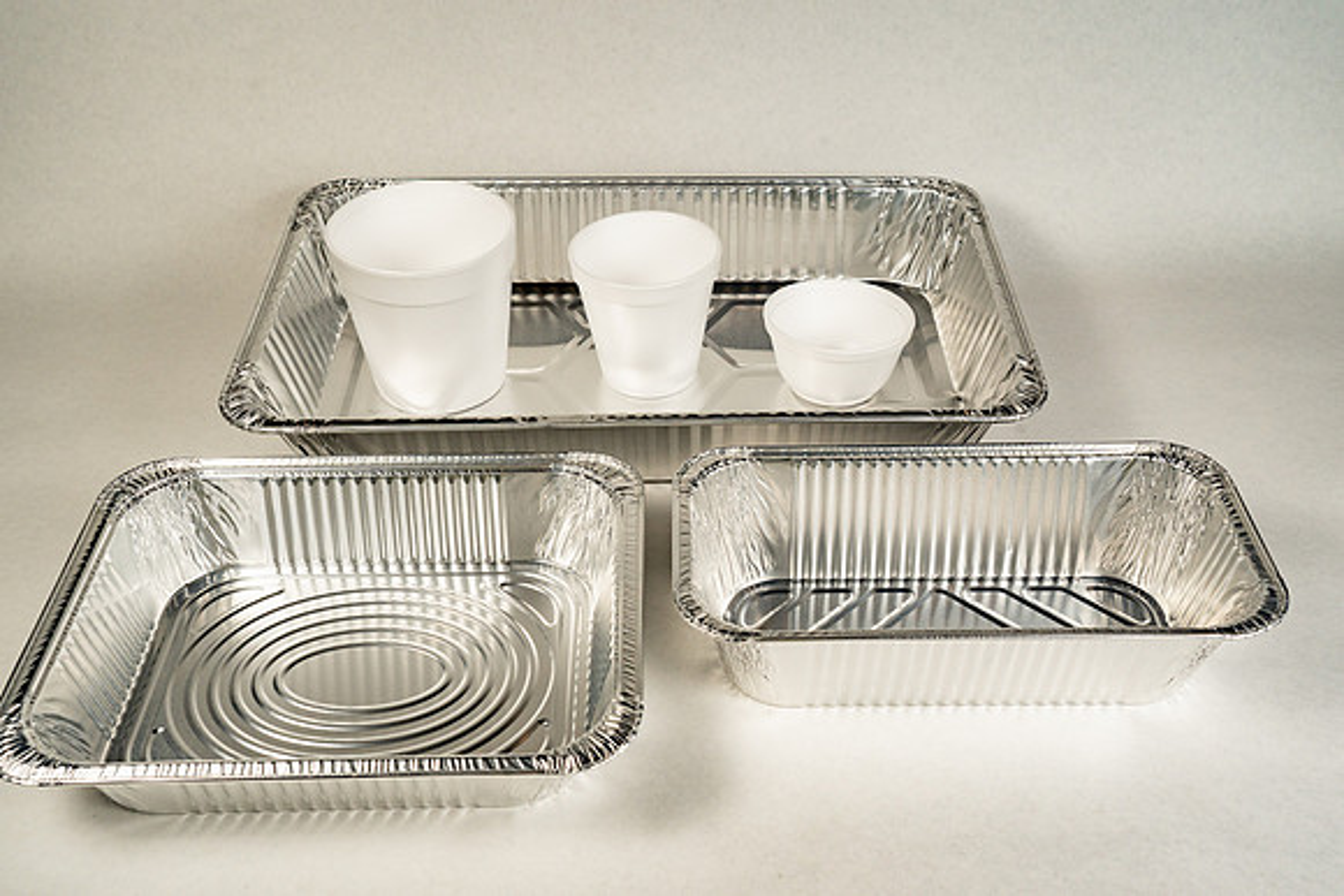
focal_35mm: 40
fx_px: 1494
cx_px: 672
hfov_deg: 48.4
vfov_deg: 33.4
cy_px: 448
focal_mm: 40
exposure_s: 1/200
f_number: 11
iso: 800
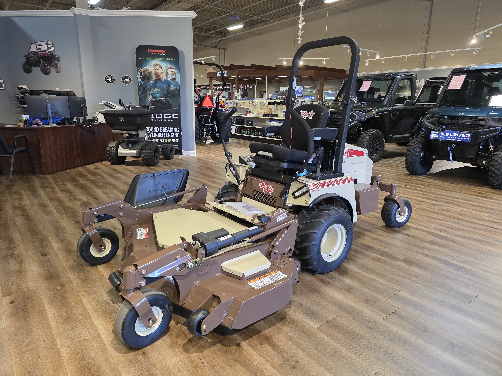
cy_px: 188
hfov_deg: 73.9
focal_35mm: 23
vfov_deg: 58.9
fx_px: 334
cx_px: 251
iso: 800
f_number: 1.7
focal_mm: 6.3
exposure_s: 1/120
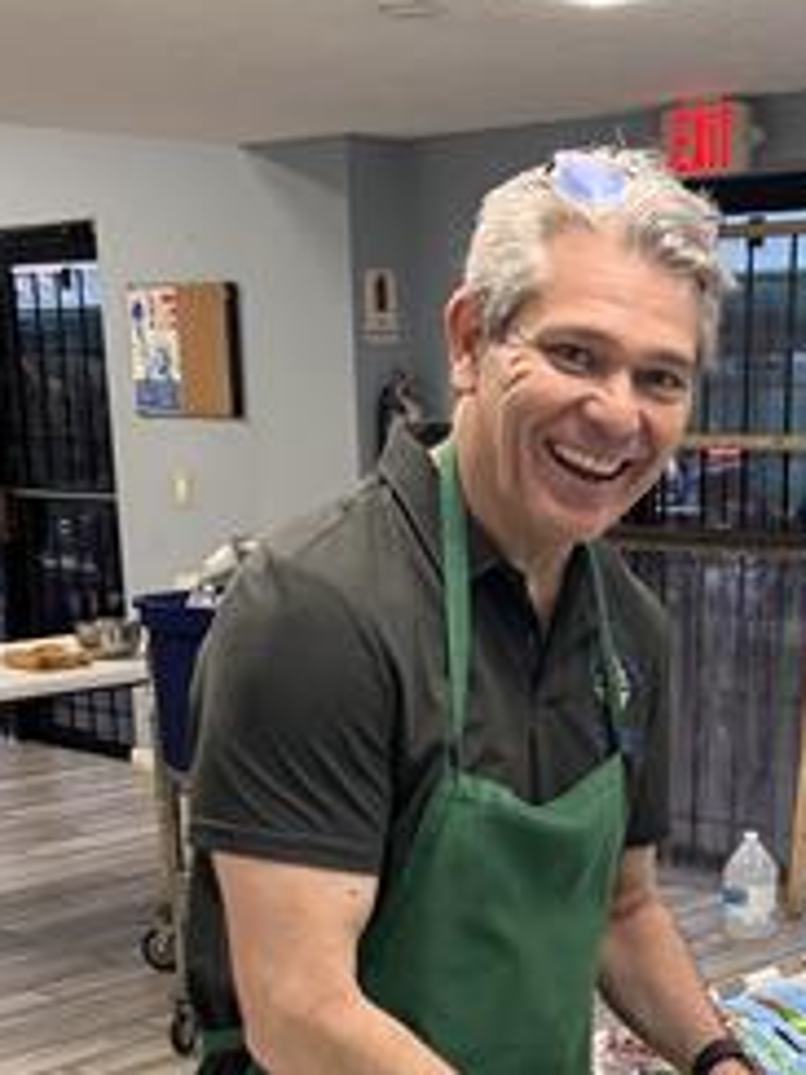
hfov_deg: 22.8
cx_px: 559
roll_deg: +1.9
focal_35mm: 64
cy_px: 991
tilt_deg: -17.0
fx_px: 1987
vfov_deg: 28.9
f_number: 1.5
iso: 100
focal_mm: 5.7
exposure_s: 1/120
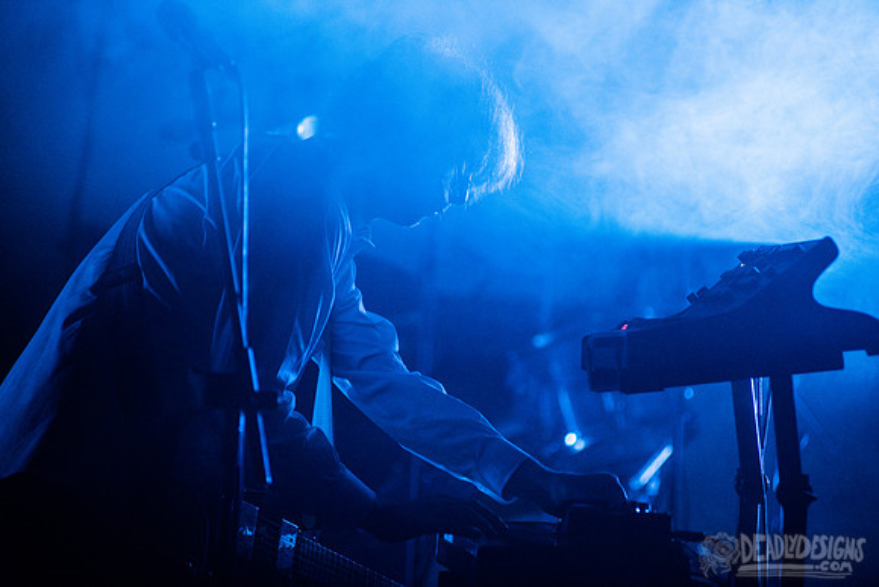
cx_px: 440
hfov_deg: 10.3
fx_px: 4884
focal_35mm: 200
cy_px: 294
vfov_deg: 6.9
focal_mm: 200
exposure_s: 1/250
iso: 2000
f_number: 3.2
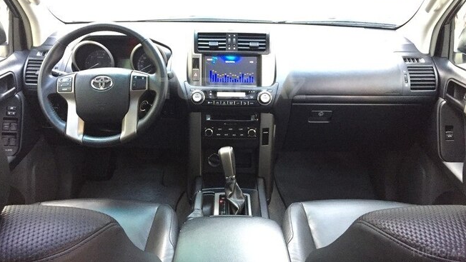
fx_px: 395
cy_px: 88
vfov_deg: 36.3
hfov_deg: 61.0
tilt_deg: -21.1
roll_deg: -3.5
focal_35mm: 32
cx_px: 232
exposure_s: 1/17
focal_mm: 4.15
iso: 400
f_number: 2.2
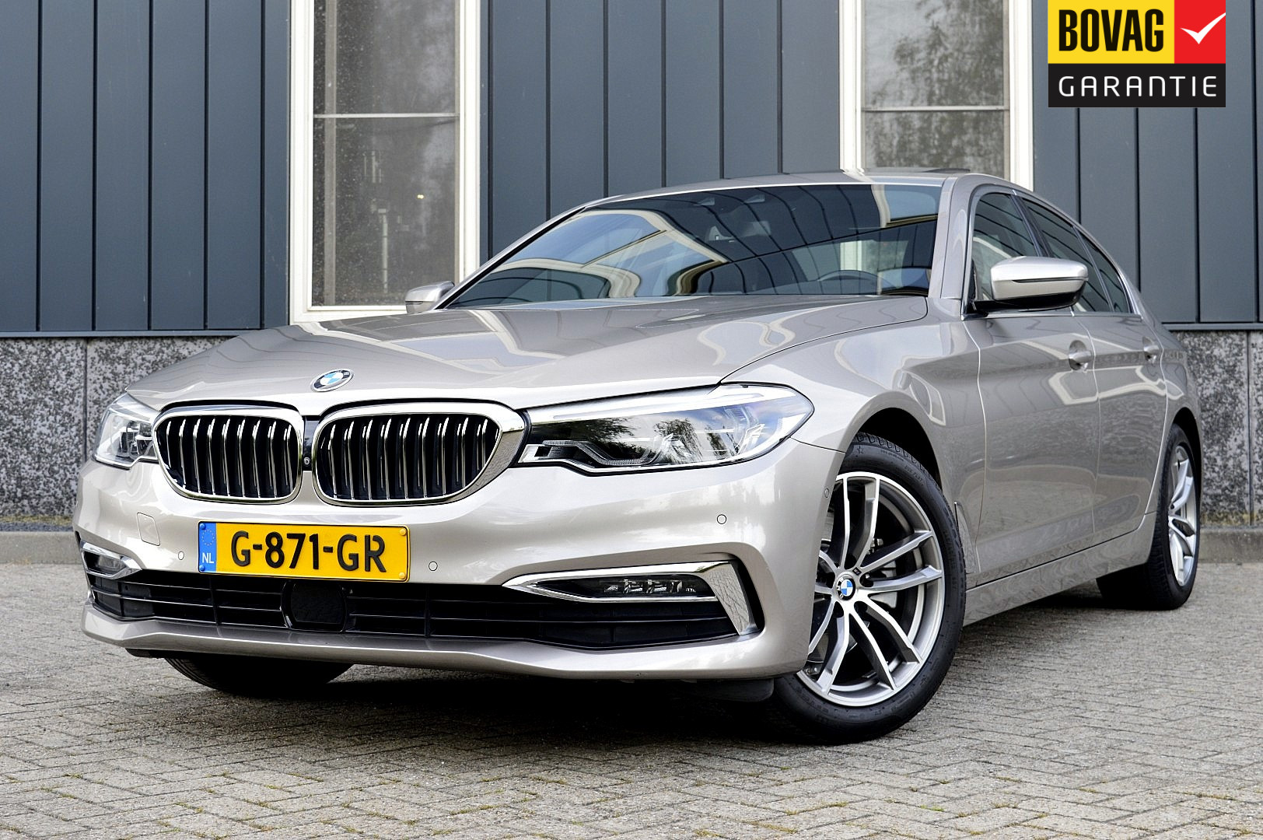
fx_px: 1893
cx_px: 632
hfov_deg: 36.9
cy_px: 420
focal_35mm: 54
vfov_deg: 25.0
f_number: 9
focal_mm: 36
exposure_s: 1/100
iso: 400
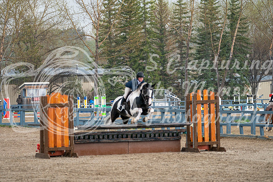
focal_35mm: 175
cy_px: 91
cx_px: 136
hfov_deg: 11.7
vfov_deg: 7.9
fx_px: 1327
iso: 1250
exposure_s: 1/1250
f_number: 5.6
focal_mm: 175
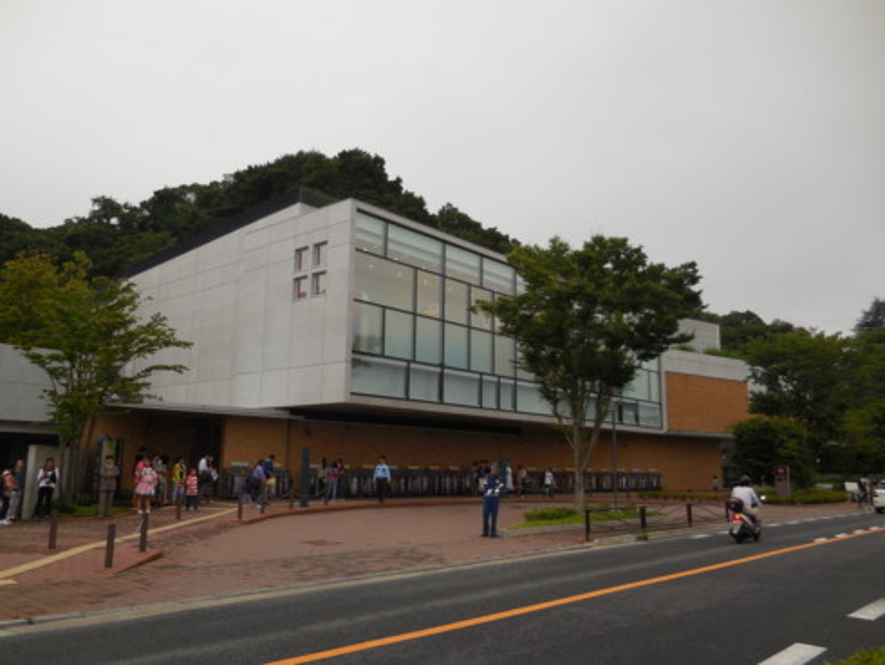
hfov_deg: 63.4
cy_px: 332
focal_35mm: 28
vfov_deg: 49.8
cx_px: 442
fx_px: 716
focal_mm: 5
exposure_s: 1/320
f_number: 3.5
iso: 125
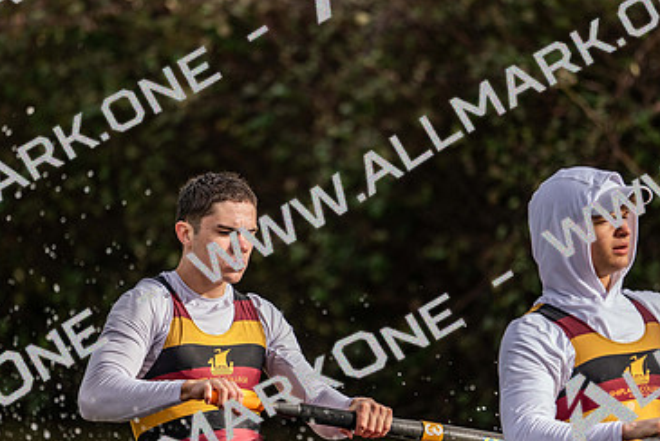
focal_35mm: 635
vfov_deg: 2.2
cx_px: 410
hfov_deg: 3.2
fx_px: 11651
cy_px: 288
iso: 360
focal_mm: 400
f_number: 4.5
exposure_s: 1/1600
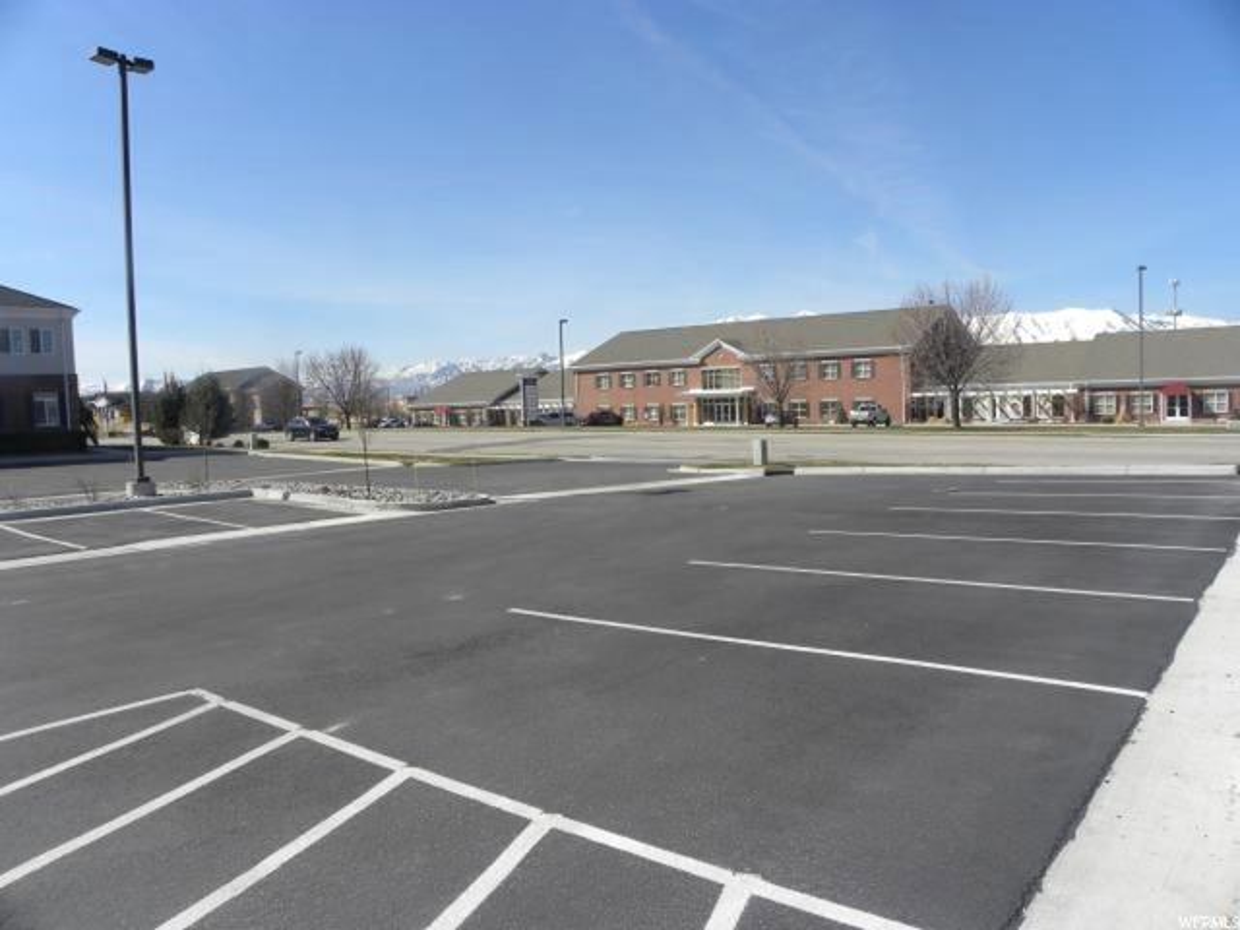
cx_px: 620
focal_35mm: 26
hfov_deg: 67.3
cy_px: 465
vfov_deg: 53.1
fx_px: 931
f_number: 5.6
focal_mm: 4.6
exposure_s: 1/338
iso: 64
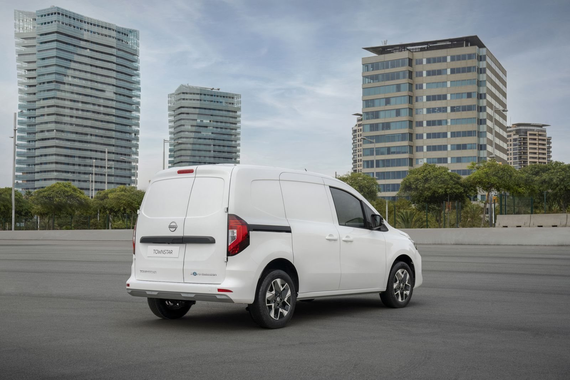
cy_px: 190
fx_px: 760
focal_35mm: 48
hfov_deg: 41.1
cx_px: 285
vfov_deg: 28.1
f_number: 11
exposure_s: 1/60
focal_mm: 48
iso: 160
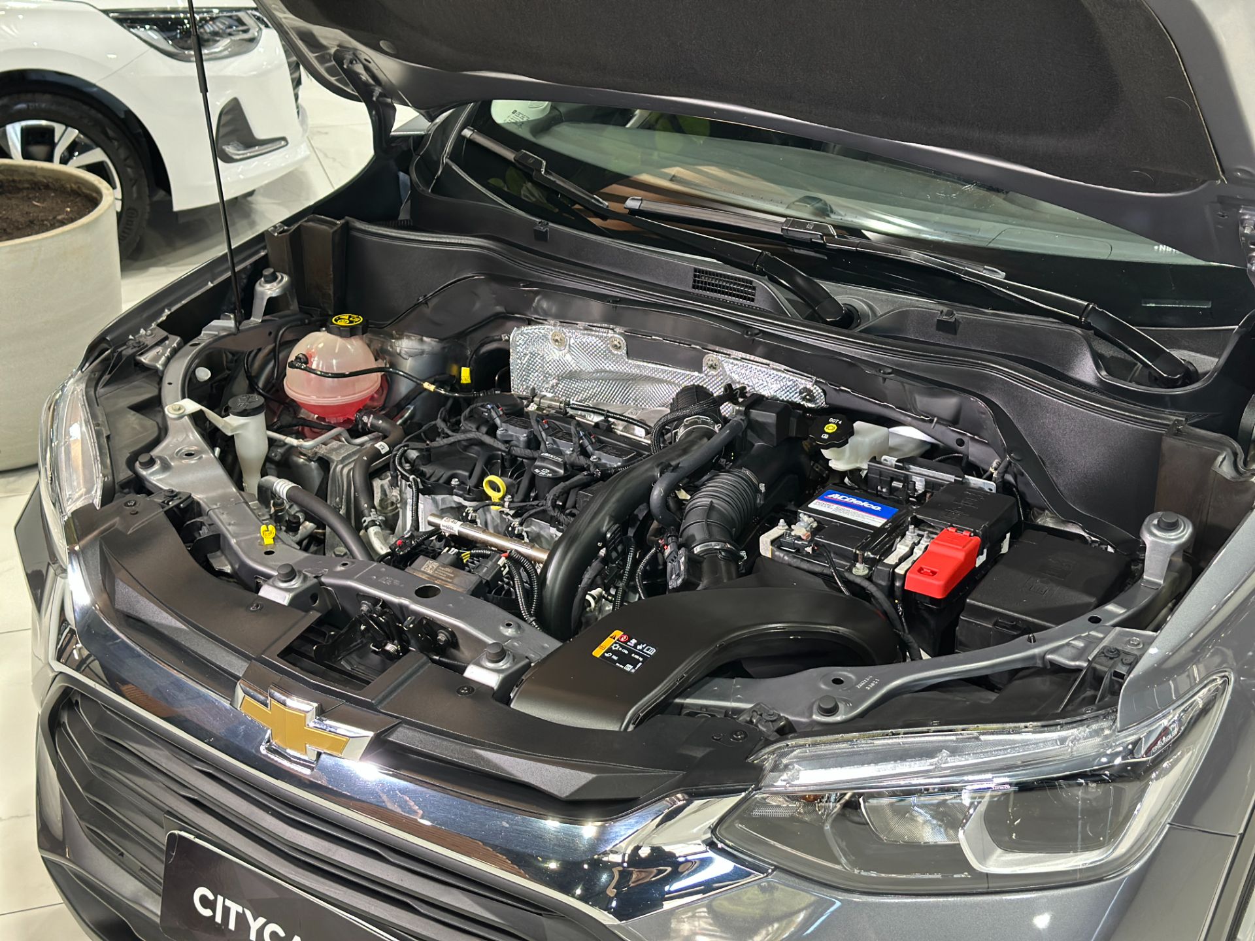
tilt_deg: -26.2
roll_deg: +0.3
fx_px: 1740
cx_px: 628
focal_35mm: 48
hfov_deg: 39.7
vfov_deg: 30.3
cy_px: 470
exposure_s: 1/60
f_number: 1.78
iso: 250
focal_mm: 6.86
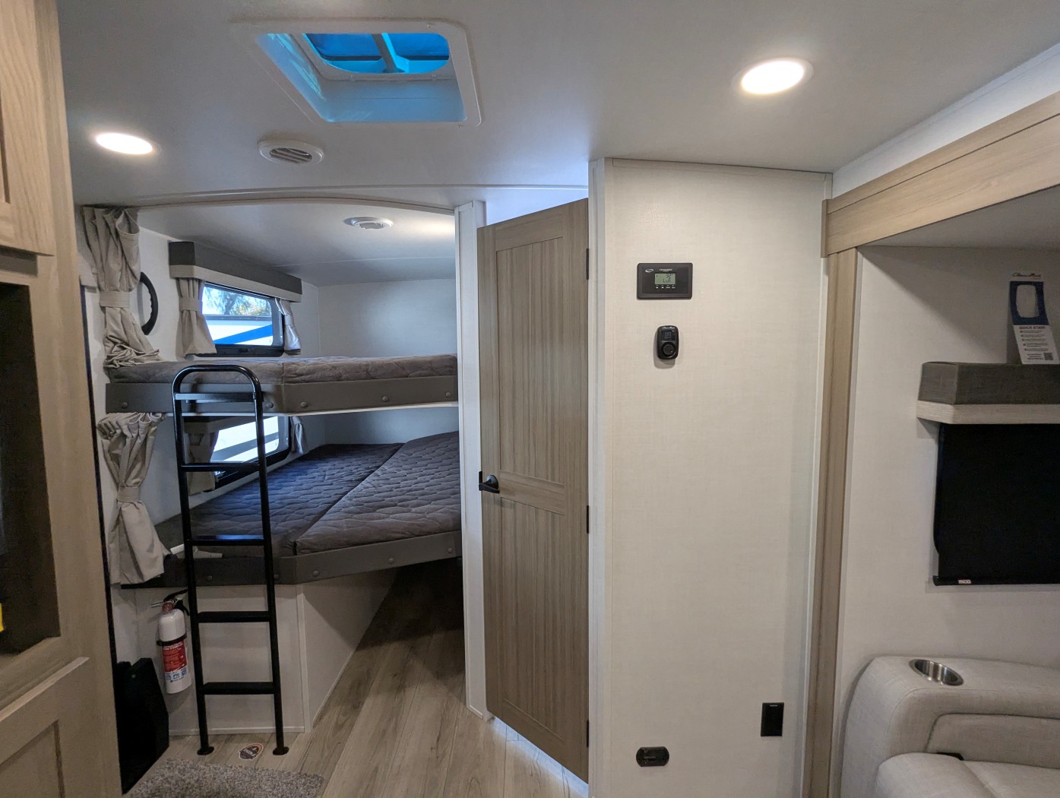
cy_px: 399
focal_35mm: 16
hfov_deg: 94.4
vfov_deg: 78.2
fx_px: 491
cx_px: 530
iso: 257
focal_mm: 2.35
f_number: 2.2
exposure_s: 1/152
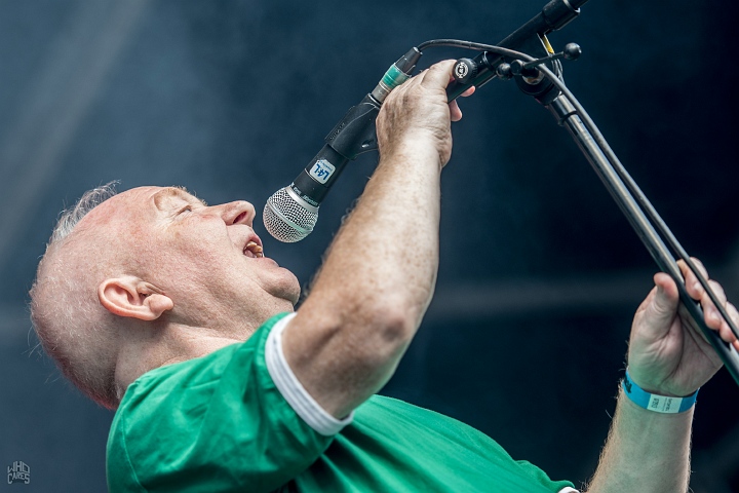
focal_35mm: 188
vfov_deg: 7.3
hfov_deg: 11.0
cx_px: 370
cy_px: 246
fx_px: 3849
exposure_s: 1/100
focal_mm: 125
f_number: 2.8
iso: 100
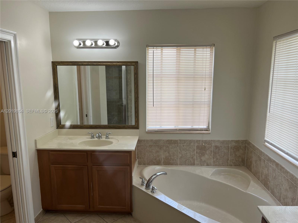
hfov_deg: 67.3
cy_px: 112
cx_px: 149
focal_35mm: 26
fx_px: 224
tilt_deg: -10.2
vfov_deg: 53.1
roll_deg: -0.5
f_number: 1.5
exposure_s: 1/178
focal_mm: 5.7
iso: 40
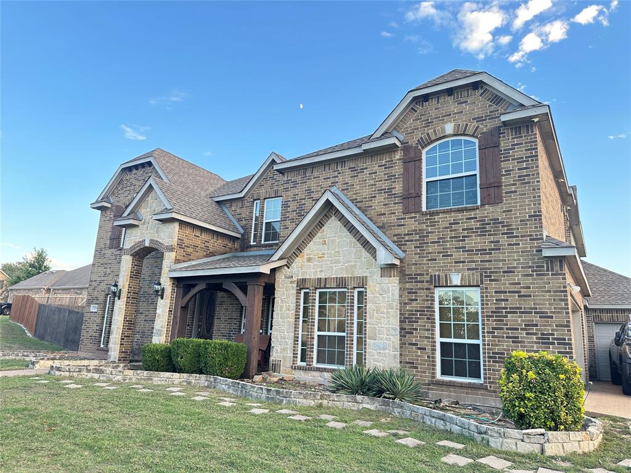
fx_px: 437
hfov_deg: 71.6
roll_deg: -2.8
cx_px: 316
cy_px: 236
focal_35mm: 24
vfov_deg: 56.8
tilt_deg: +12.2
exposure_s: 1/166
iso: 100
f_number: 1.78
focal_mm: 6.86
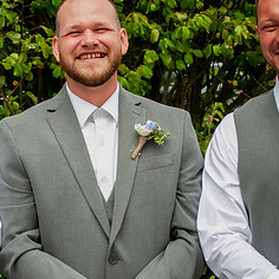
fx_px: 1769
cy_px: 107
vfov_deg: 9.0
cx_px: 92
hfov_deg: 9.0
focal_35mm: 194
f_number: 8
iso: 200
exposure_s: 1/250
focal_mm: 62
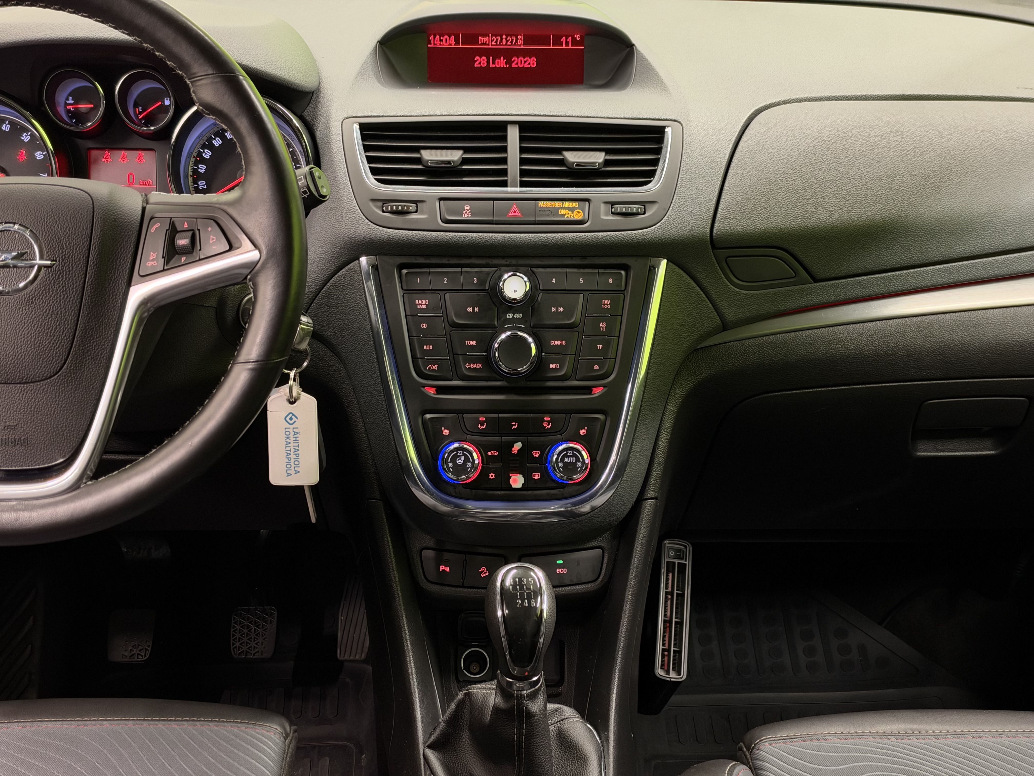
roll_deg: -0.9
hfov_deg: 39.7
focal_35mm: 48
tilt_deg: -23.6
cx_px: 517
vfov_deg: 30.3
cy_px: 388
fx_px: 1434
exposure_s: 1/33
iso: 200
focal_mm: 6.93
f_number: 1.48
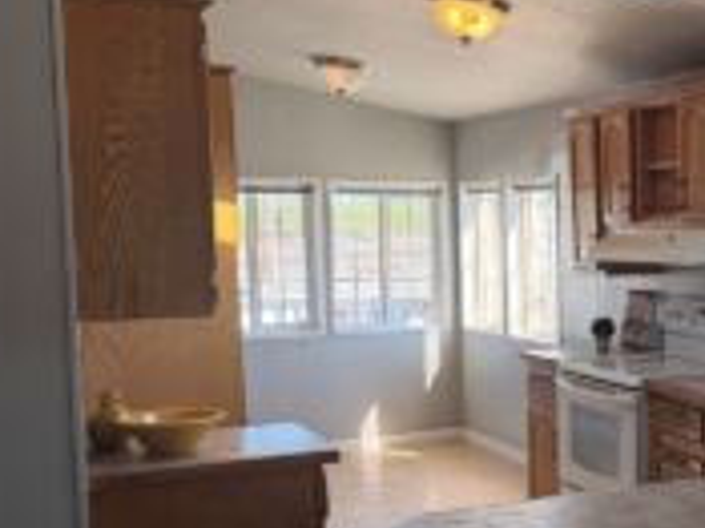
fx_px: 1119
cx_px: 745
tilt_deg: -4.6
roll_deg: +1.1
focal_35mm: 55
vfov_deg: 26.5
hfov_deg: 31.6
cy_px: 326
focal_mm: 6.76
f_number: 1.78
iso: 80
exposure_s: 1/250
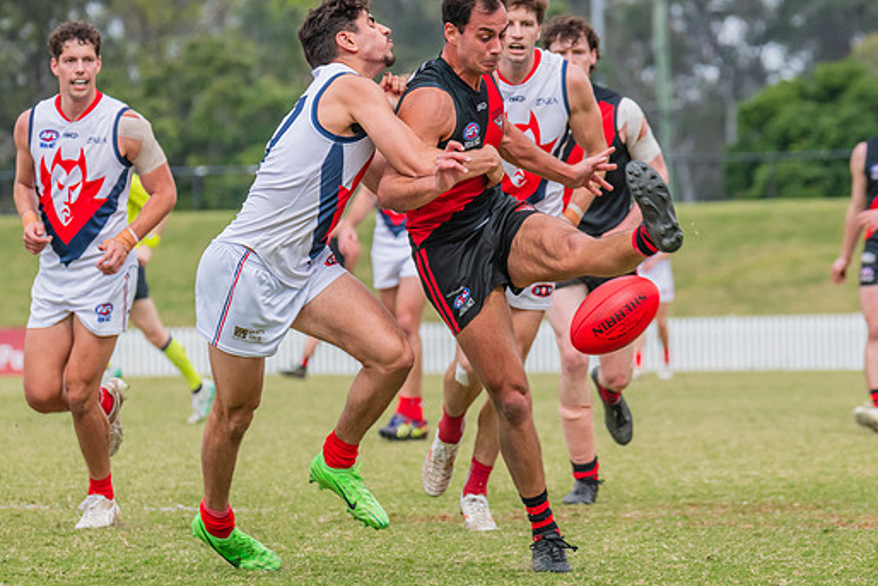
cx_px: 509
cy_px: 280
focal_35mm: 350
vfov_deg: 3.9
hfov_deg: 5.9
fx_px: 8538
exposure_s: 1/1250
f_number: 8
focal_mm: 250
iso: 800
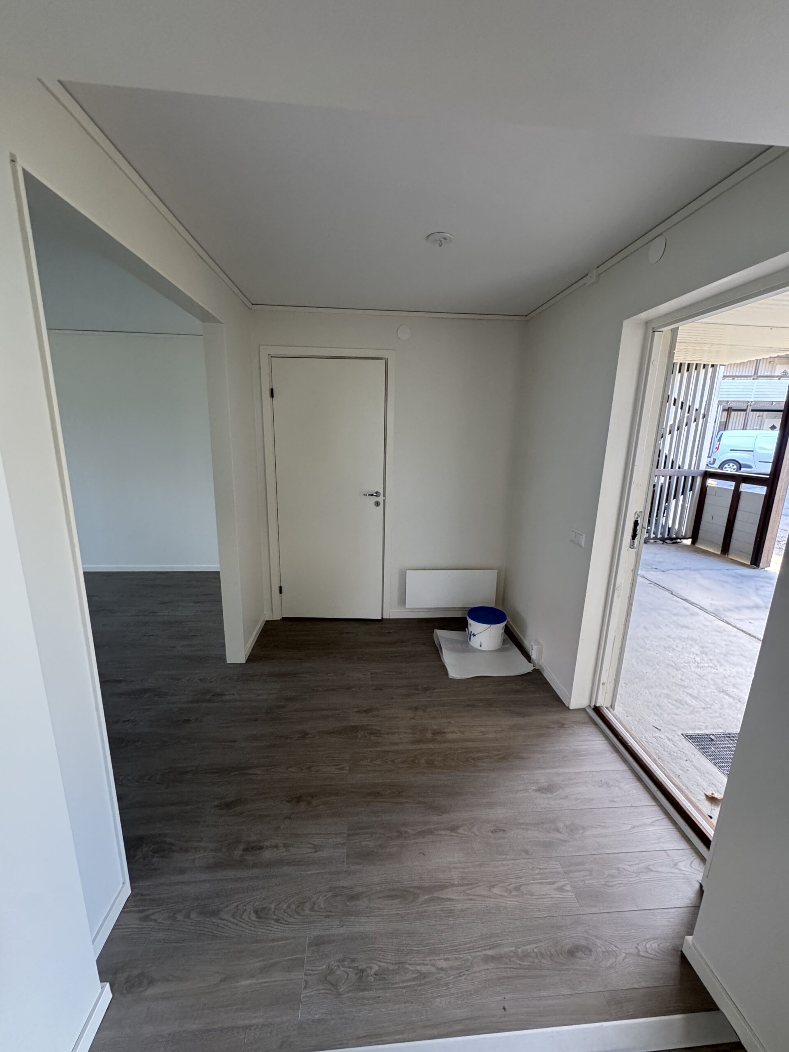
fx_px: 425
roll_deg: -1.4
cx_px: 394
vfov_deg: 102.1
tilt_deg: -12.8
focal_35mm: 14
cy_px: 526
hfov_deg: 85.7
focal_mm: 2.22
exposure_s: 1/99
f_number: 2.2
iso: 320
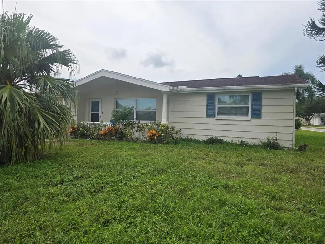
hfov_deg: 73.9
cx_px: 162
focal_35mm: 23
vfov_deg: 58.9
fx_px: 216
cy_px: 122
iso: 12
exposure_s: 1/912
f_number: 1.7
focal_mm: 6.3
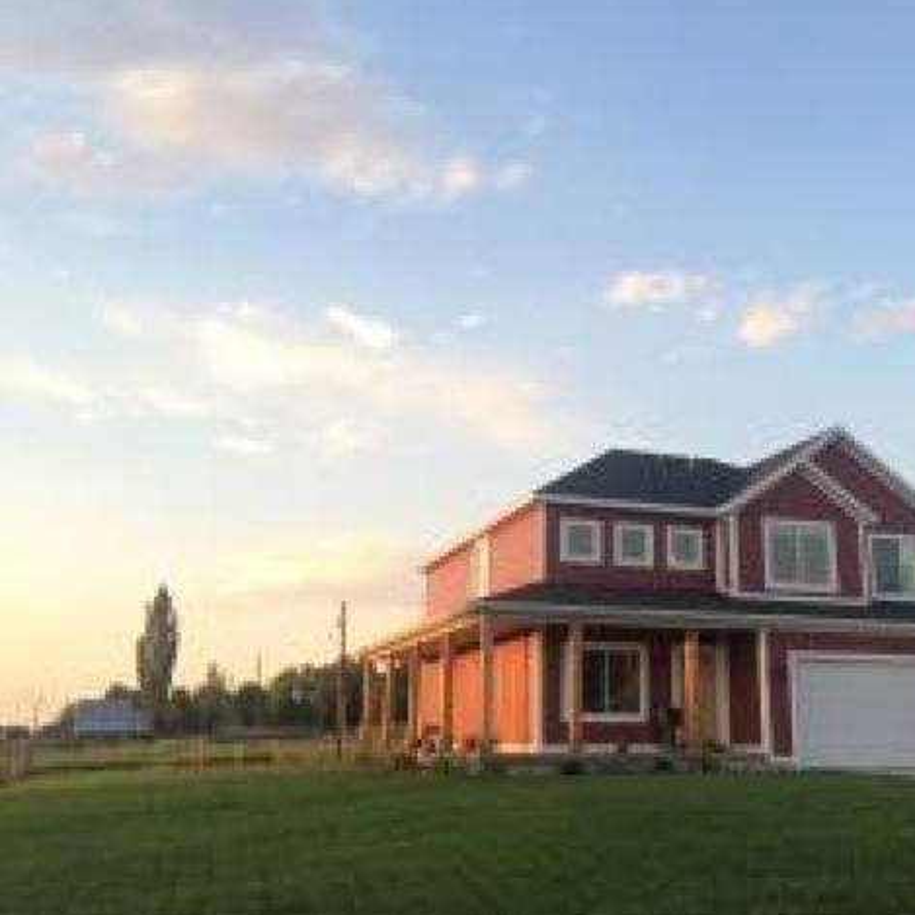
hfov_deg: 46.4
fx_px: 1047
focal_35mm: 35
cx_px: 622
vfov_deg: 47.2
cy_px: 458
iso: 32
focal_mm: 4.15
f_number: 2.2
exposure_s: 1/219
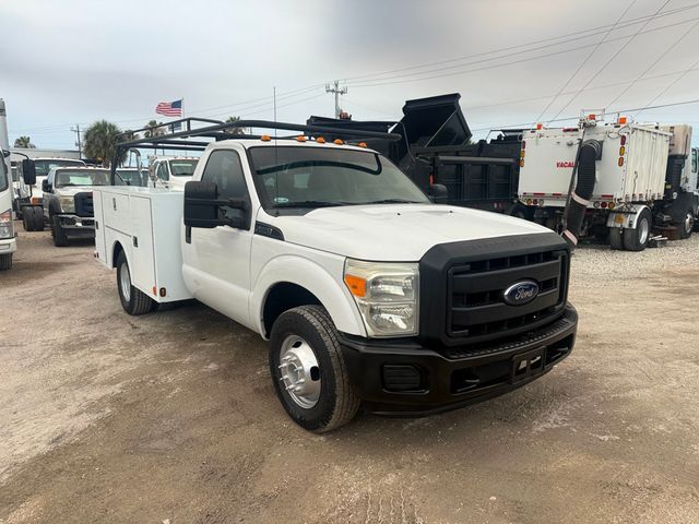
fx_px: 485
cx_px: 350
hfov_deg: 71.6
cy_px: 262
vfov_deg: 56.8
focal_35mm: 24
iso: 80
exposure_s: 1/3145
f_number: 1.78
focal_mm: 6.76
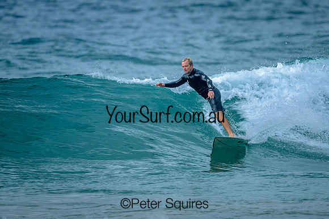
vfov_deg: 1.3
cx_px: 173
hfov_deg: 1.9
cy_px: 104
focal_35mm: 1094
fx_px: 10003
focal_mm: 800
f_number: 6.3
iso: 450
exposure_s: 1/2000
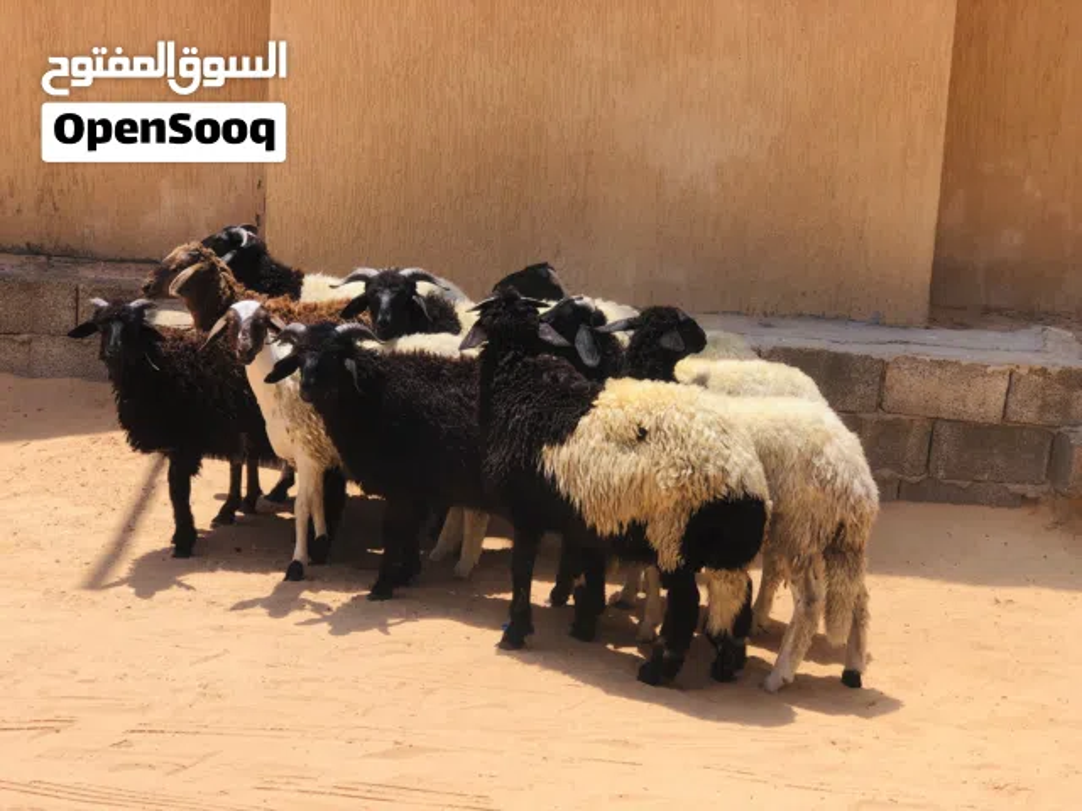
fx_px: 1782
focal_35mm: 57
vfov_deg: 25.7
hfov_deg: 33.8
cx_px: 541
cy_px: 406
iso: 20
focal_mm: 6.6
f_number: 2.8
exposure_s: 1/533
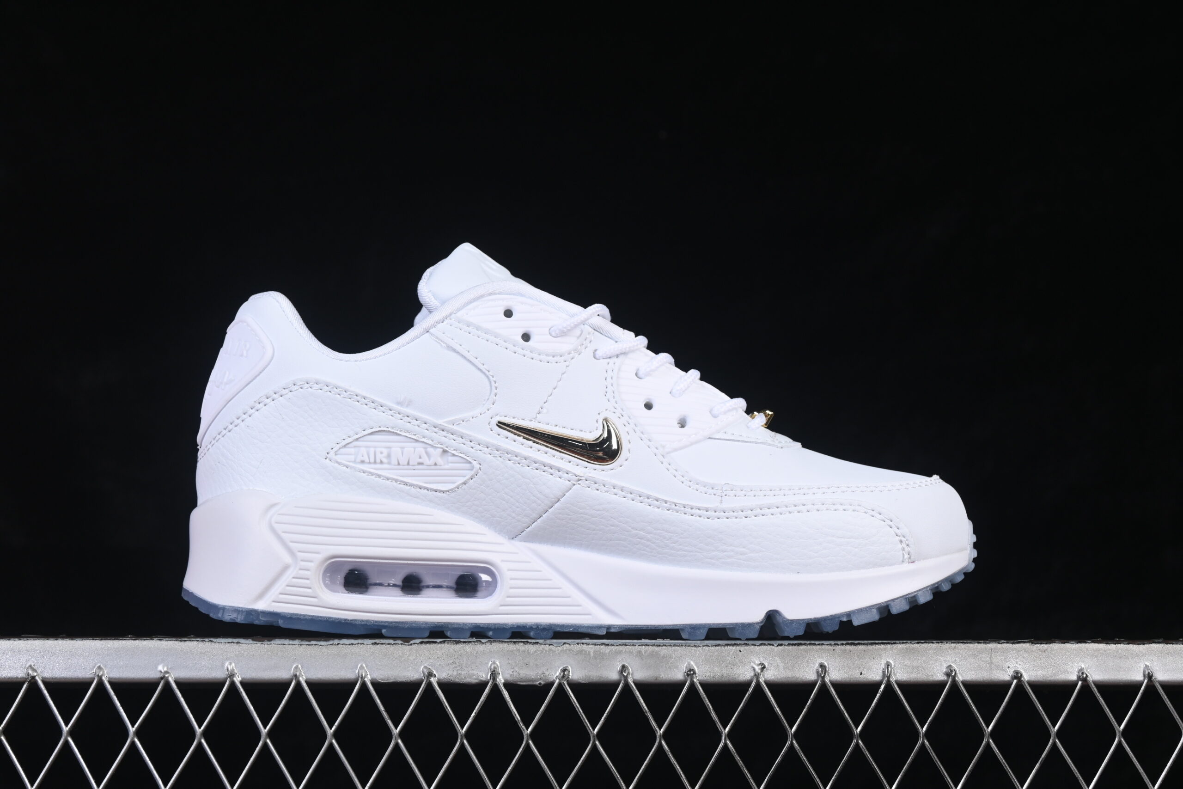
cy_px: 394
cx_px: 592
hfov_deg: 27.0
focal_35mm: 75
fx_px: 2465
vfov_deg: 18.2
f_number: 8
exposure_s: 1/100
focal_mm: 50
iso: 160
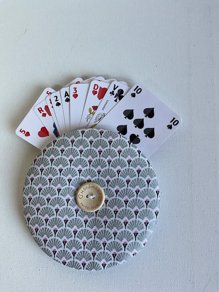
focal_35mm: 29
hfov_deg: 48.2
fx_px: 245
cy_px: 146
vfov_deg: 61.7
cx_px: 110
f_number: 1.8
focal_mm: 3
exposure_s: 1/122
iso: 32
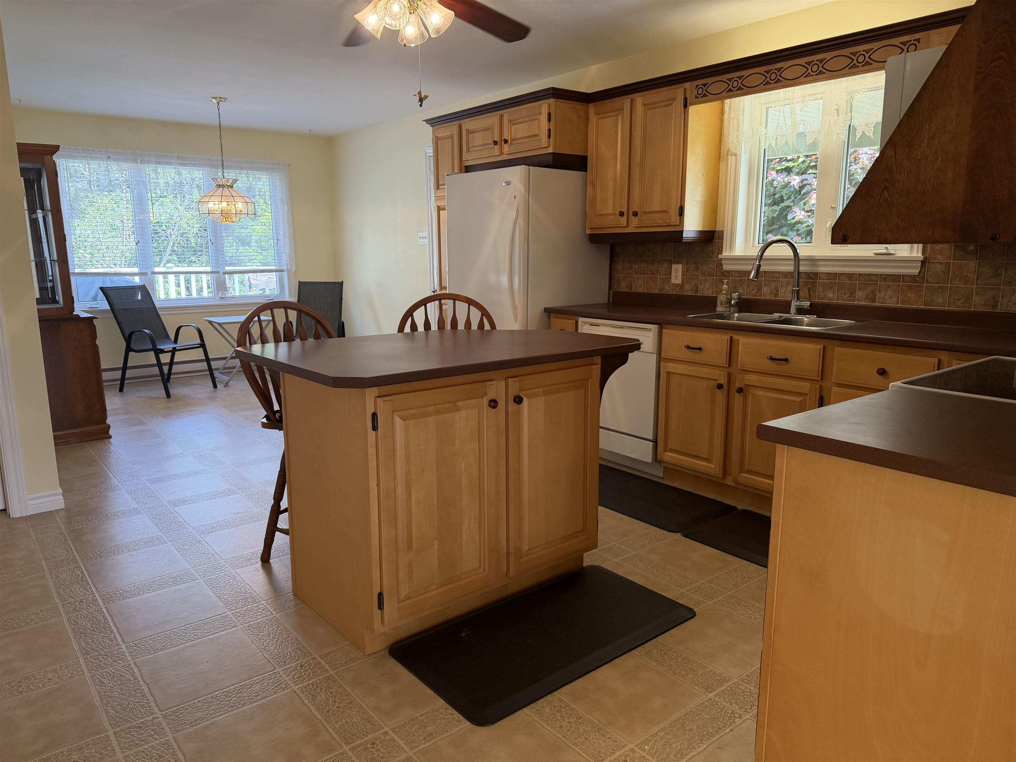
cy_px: 381
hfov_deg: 71.6
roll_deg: +0.0
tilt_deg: -10.4
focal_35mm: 24
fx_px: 704
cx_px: 508
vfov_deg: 56.8
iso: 200
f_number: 1.78
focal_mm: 6.76
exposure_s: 1/227
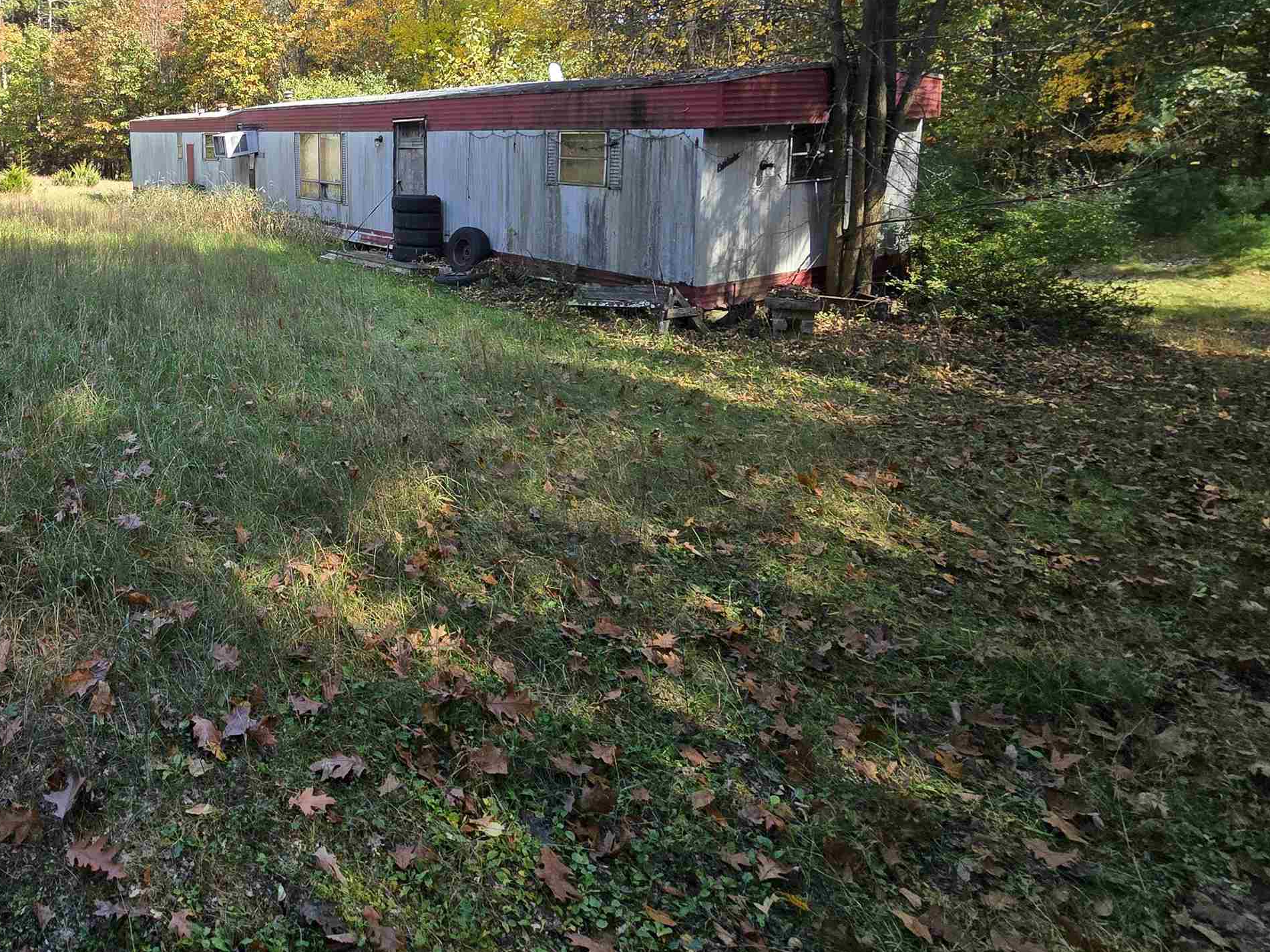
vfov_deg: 60.2
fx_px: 770
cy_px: 244
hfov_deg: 71.2
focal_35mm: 21
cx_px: 257
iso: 50
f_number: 2.2
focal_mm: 2.2
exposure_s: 1/624
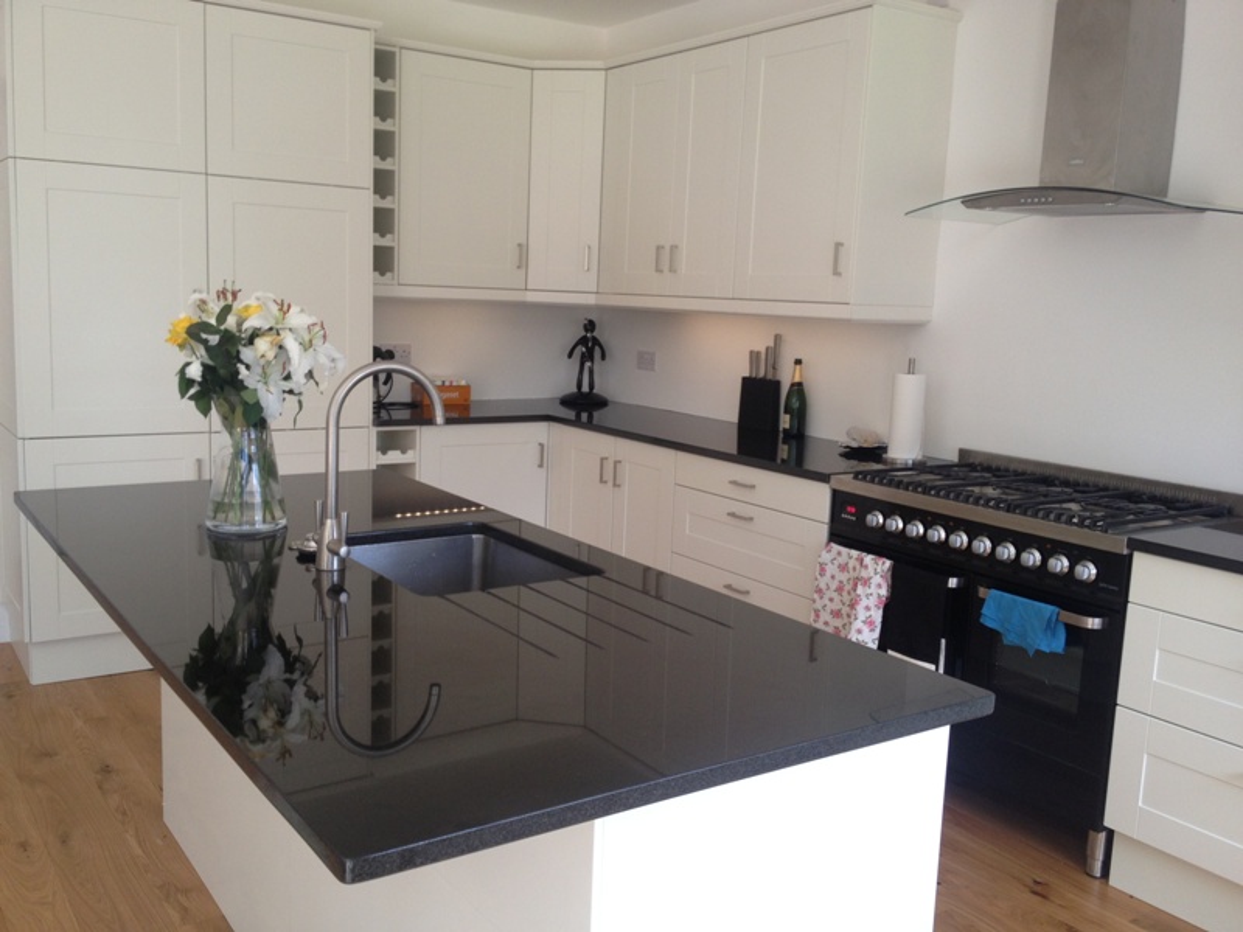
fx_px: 1257
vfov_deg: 40.7
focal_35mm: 35
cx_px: 622
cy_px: 466
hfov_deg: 52.6
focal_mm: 4.28
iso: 64
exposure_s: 1/60
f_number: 2.4
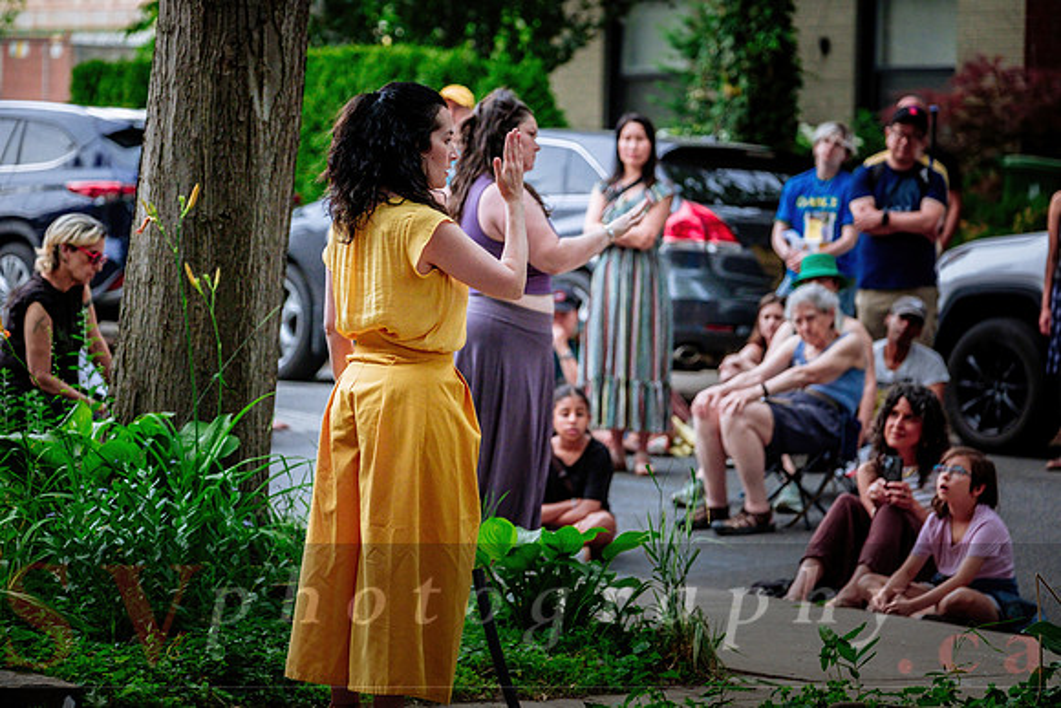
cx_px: 530
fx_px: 3154
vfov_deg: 12.8
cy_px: 354
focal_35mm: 107
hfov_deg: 19.1
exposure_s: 1/250
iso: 1600
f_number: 2.8
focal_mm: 71.5
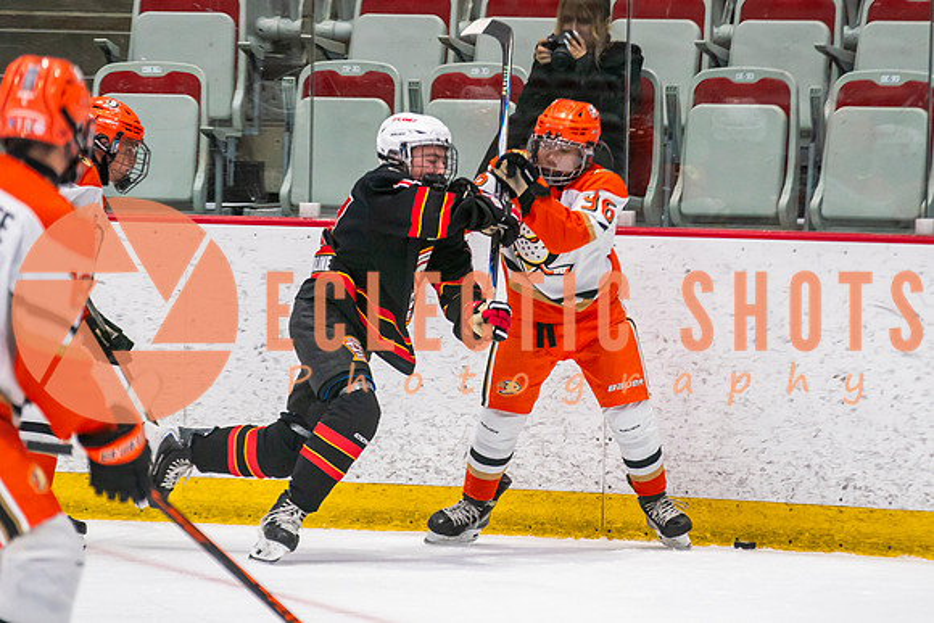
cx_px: 518
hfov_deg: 6.1
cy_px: 395
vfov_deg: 4.1
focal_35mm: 337
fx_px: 8740
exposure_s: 1/640
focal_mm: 200
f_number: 2.8
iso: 1250
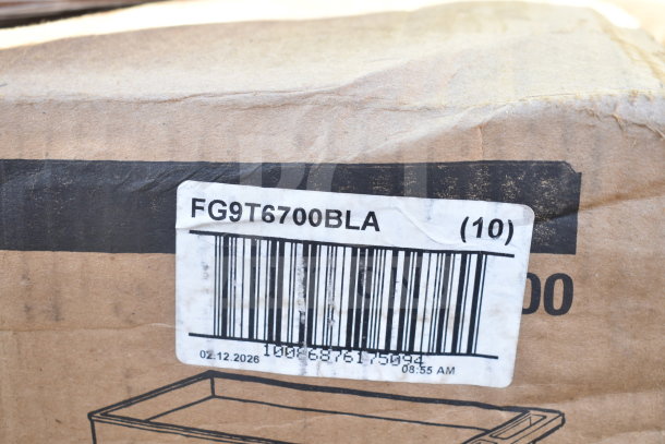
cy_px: 222
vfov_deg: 26.5
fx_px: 942
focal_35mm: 51
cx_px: 332
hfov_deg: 38.9
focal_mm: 34
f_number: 4.5
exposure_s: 1/80
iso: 200
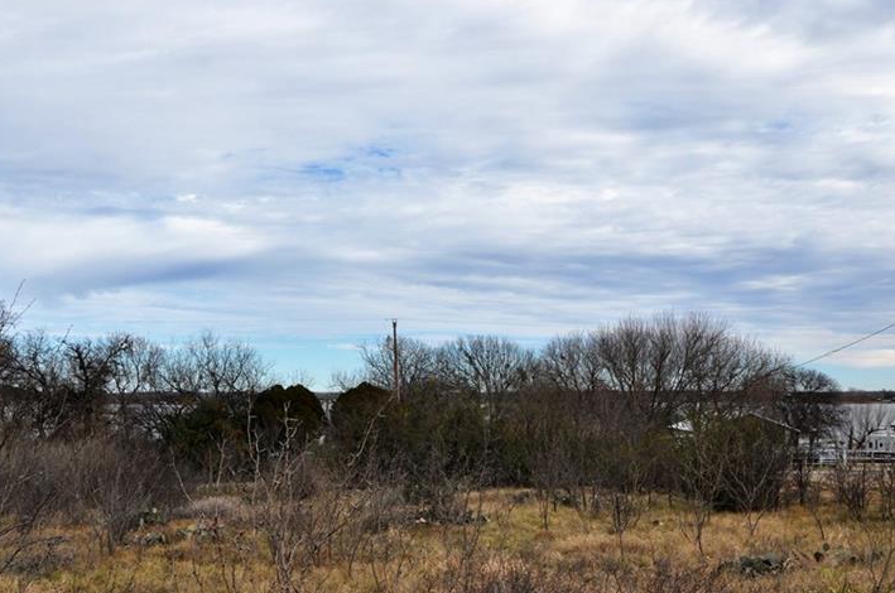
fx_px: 968
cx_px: 458
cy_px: 394
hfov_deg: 49.6
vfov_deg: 33.8
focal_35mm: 39
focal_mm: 18
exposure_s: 1/200
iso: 200
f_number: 11
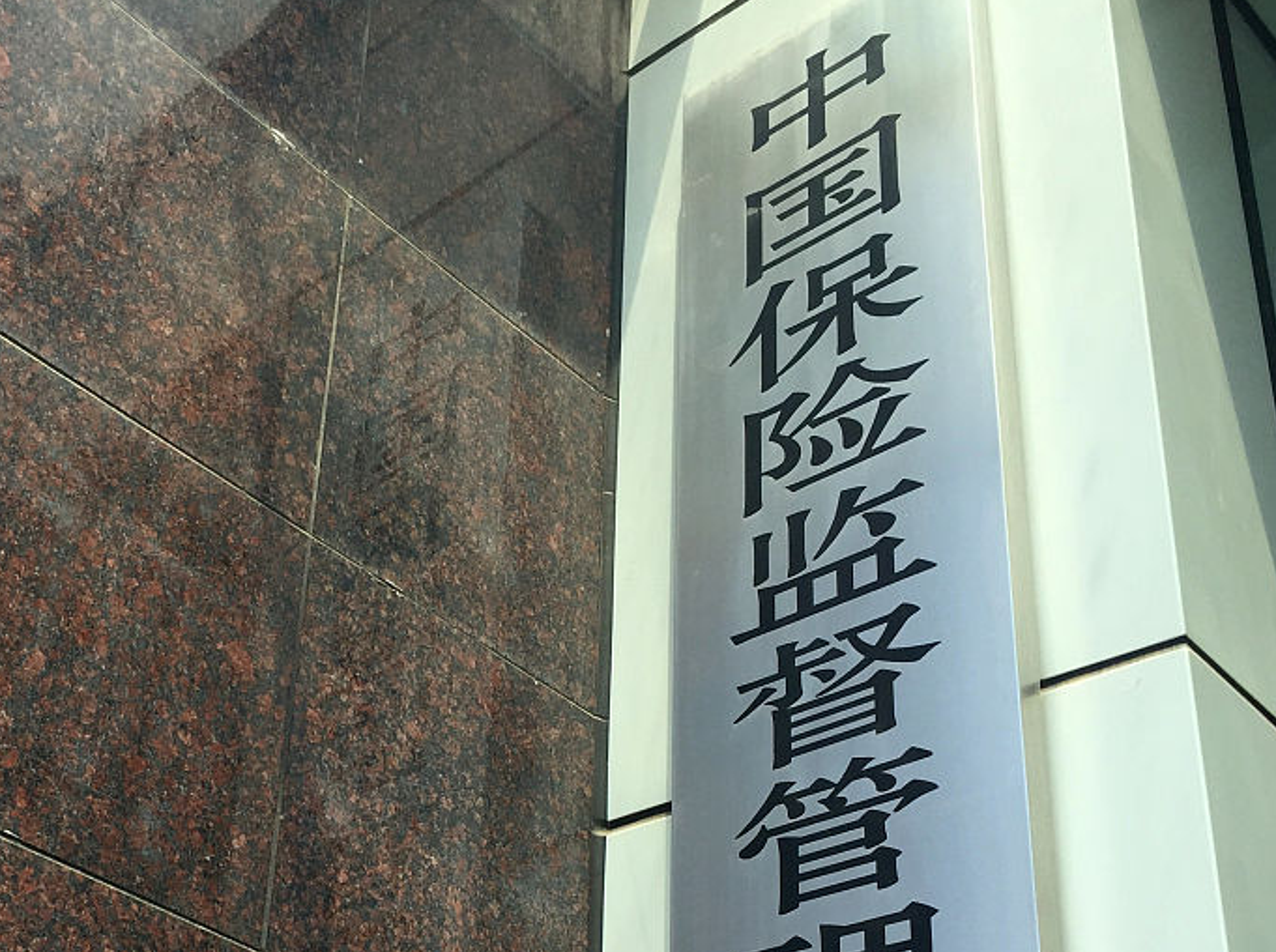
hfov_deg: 36.5
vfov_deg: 27.6
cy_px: 830
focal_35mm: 51
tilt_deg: +27.2
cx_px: 292
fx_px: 1877
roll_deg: -6.7
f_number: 2.2
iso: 32
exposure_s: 1/898
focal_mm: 4.15
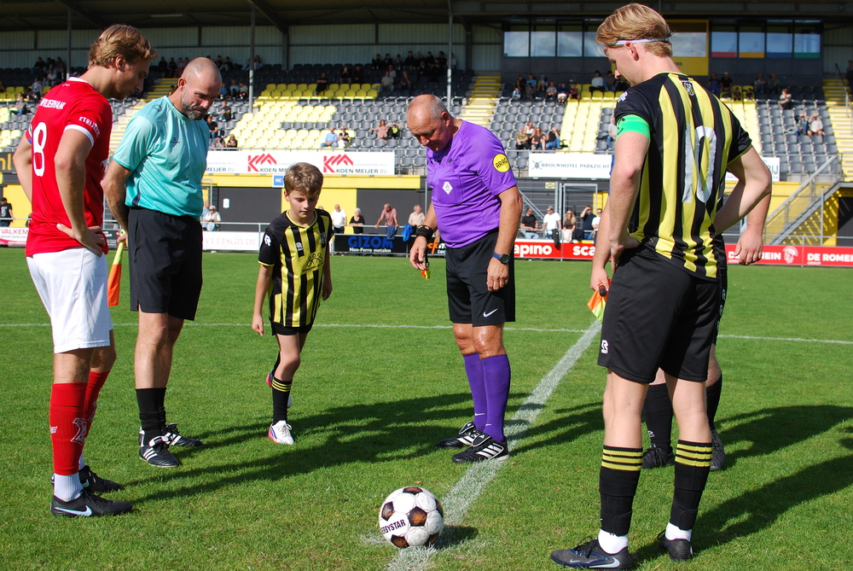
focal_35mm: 52
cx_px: 426
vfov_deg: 25.8
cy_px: 286
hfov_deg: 37.8
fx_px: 1245
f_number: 4
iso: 100
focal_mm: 35
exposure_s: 1/1000
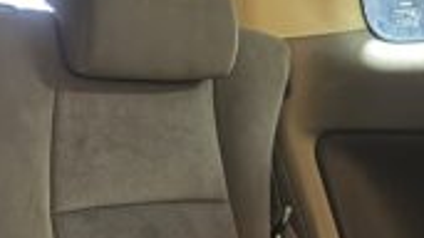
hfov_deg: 17.5
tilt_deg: -8.9
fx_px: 1371
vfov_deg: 9.6
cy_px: 367
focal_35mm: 122
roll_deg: +1.7
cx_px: 149
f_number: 1.78
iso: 2500
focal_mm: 6.76
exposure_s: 1/14
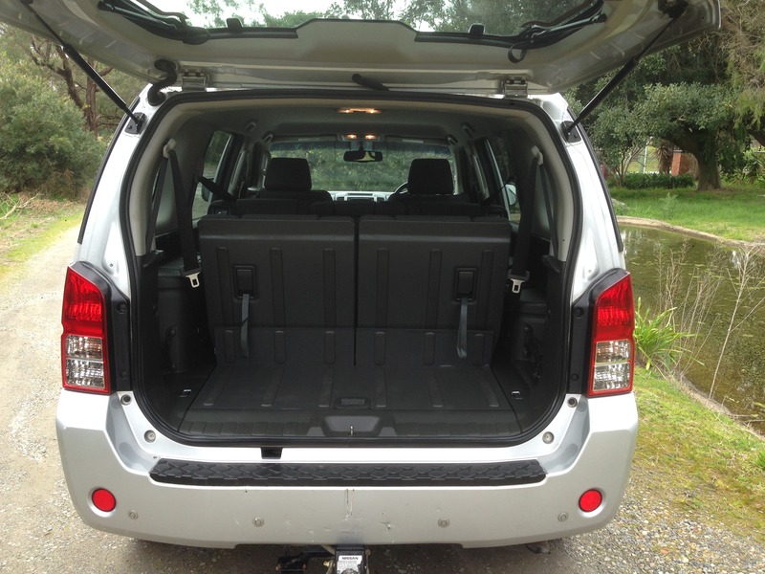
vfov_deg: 42.9
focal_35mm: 33
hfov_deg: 55.4
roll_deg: -1.9
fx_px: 729
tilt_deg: -14.5
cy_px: 287
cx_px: 382
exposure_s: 1/152
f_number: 2.4
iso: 50
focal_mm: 4.12
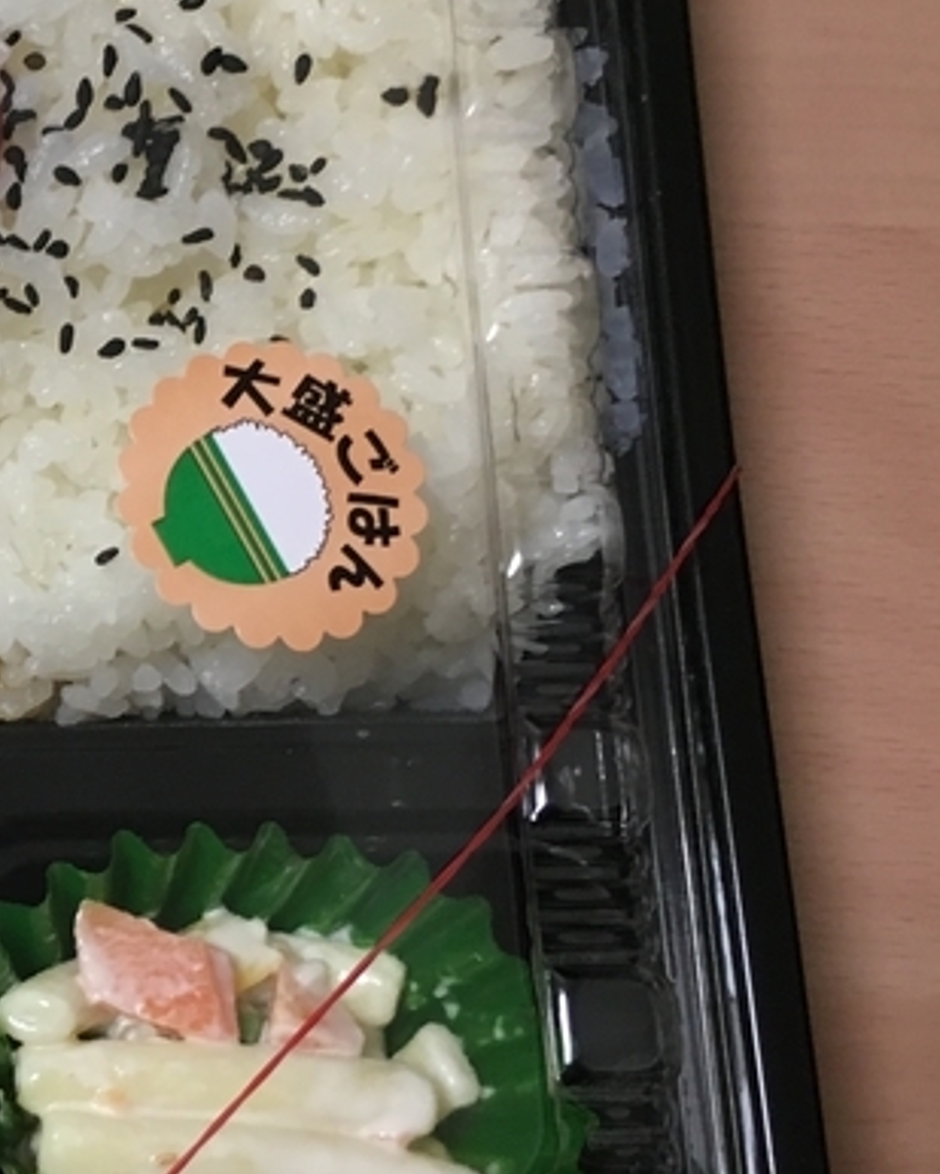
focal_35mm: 75
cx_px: -356
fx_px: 2607
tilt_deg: -77.0
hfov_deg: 18.7
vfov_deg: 25.4
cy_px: 633
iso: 80
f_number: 2.2
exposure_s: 1/30
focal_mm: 4.15
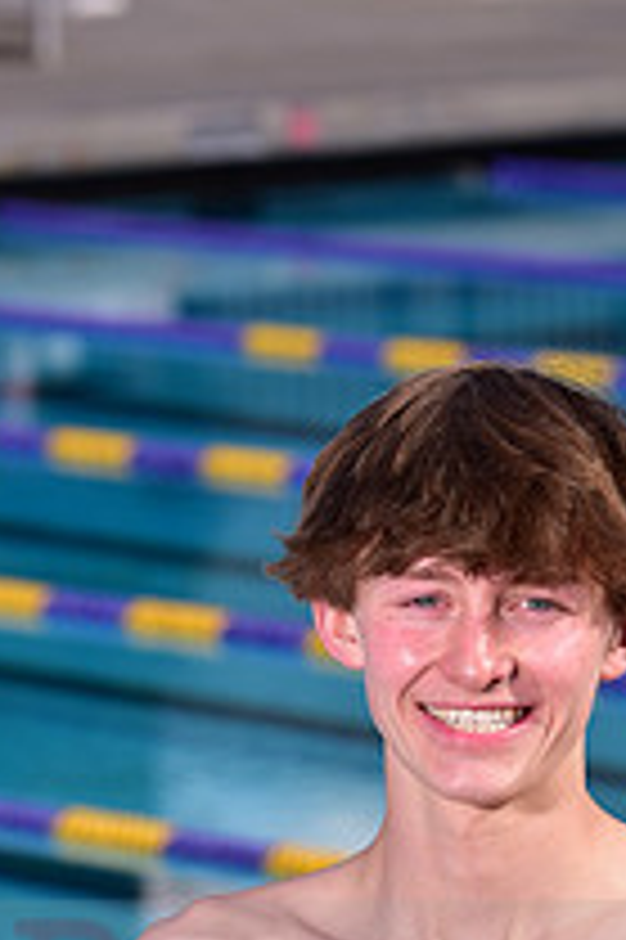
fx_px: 10162
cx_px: 489
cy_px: 962
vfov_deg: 5.3
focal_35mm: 389
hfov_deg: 3.5
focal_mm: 140
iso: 80
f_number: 7.1
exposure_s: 1/250
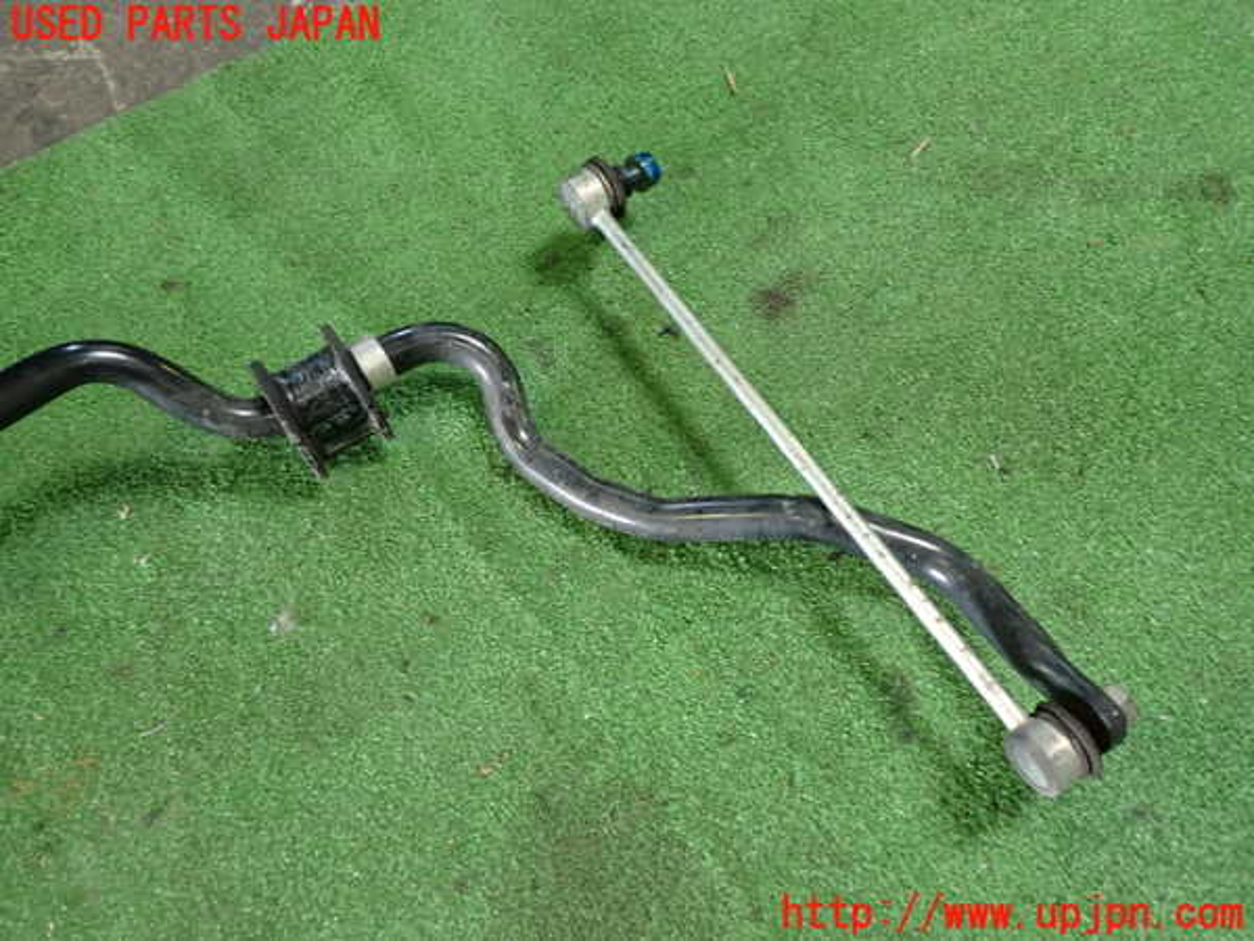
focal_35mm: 30
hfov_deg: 60.0
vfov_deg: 46.8
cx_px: 627
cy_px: 470
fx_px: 1087
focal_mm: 5.4
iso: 250
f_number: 2.3
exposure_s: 1/30
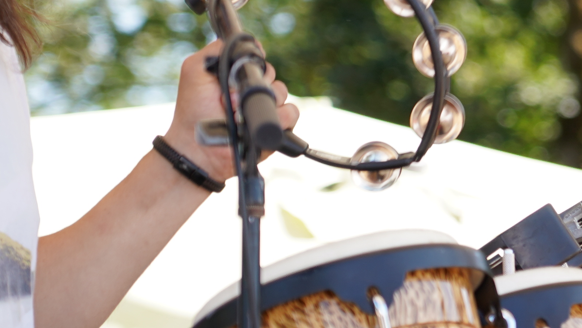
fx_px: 6266
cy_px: 114
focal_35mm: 406
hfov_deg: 5.3
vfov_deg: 3.0
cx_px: 848
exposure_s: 1/160
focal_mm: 104
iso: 100
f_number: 4
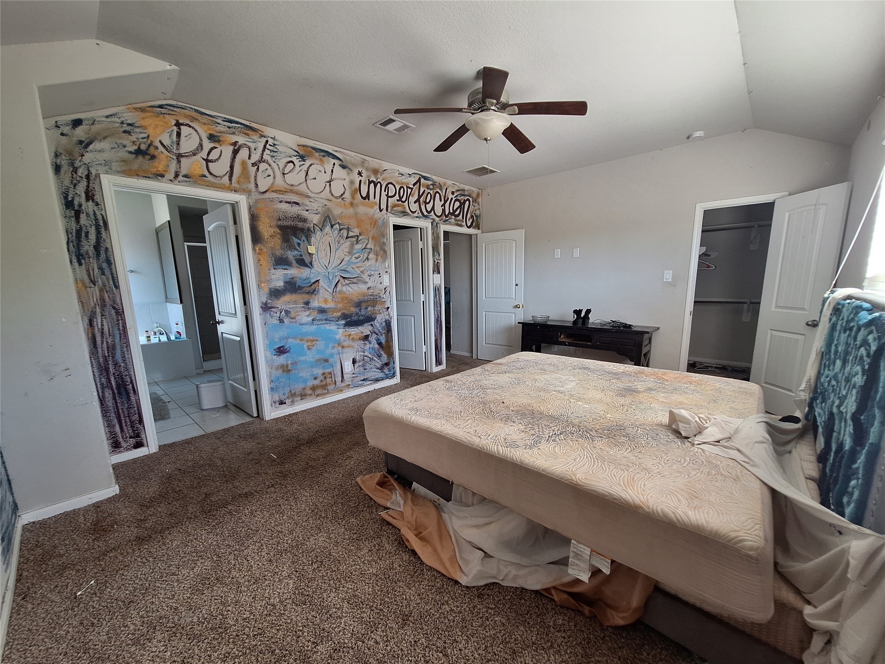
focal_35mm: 13
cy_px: 332
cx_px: 442
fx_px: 332
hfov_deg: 106.2
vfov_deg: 89.9
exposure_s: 1/50
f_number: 2.2
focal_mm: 1.74
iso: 80
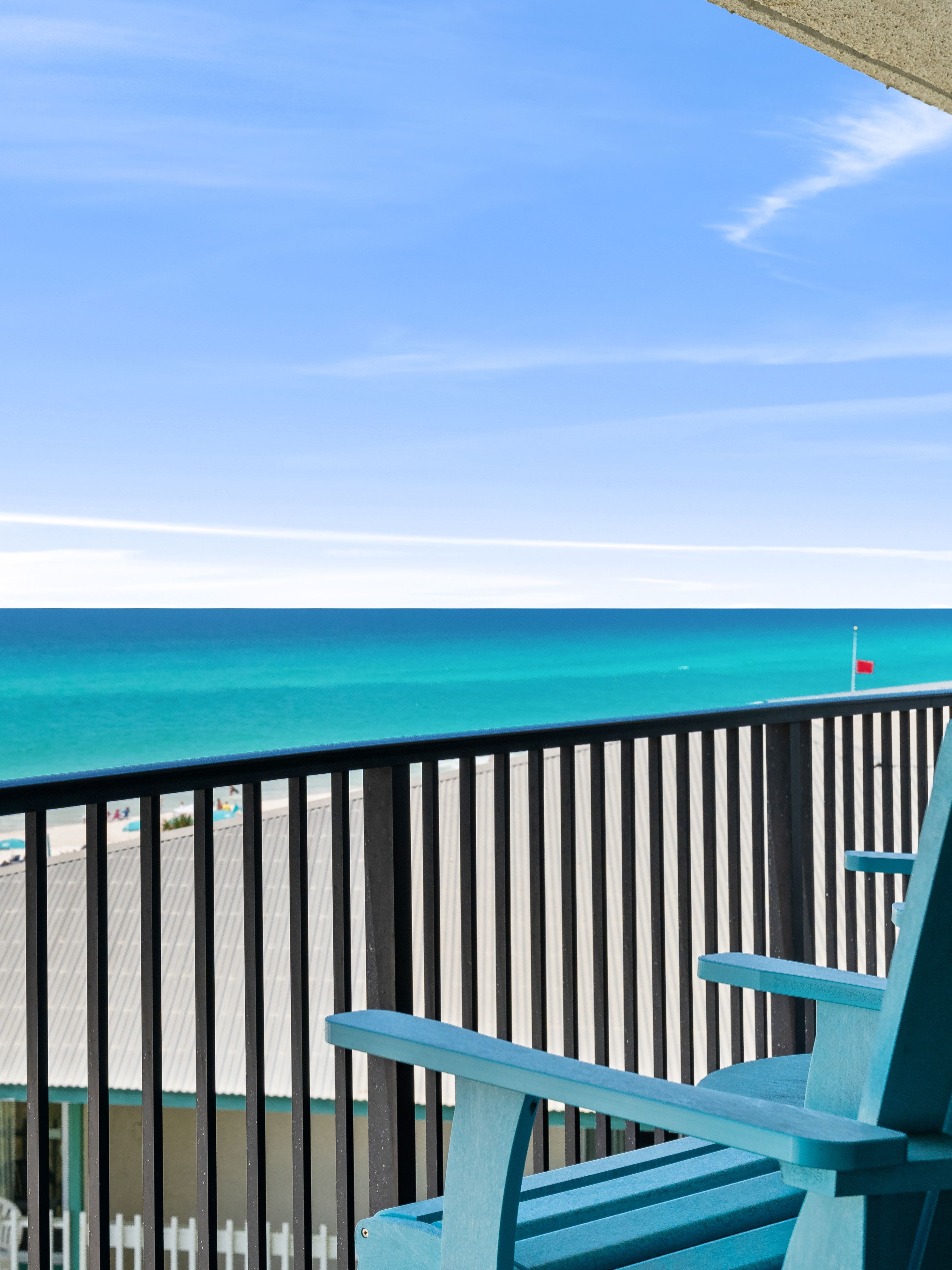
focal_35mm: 58
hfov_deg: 24.2
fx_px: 2132
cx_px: 36
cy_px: 638
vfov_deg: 33.2
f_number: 8
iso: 400
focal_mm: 40.1
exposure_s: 1/640
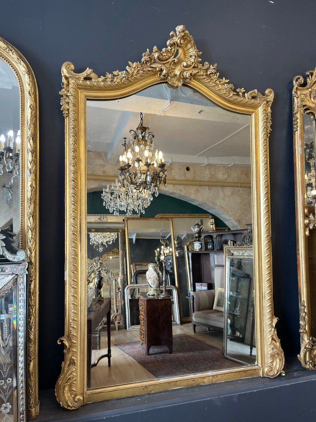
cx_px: 158
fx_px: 316
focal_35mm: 26
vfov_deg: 67.3
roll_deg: +0.5
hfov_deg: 53.1
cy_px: 211
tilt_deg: -2.3
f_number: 1.6
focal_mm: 5.1
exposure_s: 1/121
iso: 125
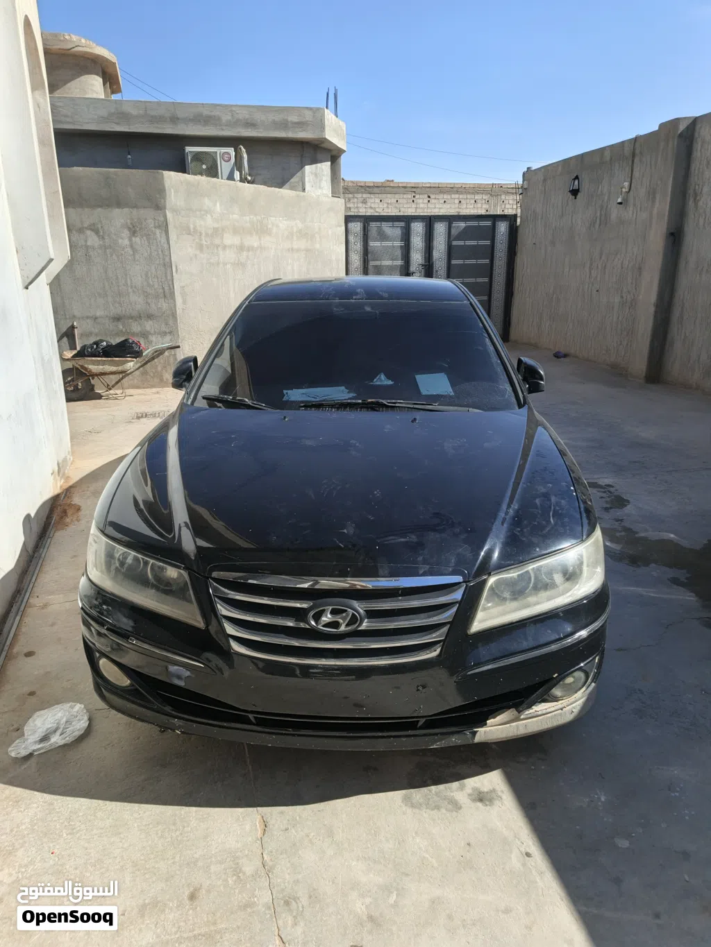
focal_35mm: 23
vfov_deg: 73.9
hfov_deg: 58.9
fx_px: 630
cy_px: 474
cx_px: 356
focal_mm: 5.56
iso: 51
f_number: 1.8
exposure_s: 1/1605
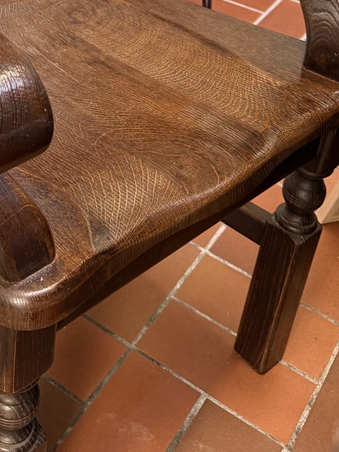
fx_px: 757
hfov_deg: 24.4
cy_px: -17
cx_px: 25
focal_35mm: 58
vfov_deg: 30.5
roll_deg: -3.8
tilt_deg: -28.4
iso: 320
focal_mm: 6.76
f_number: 1.78
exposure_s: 1/50
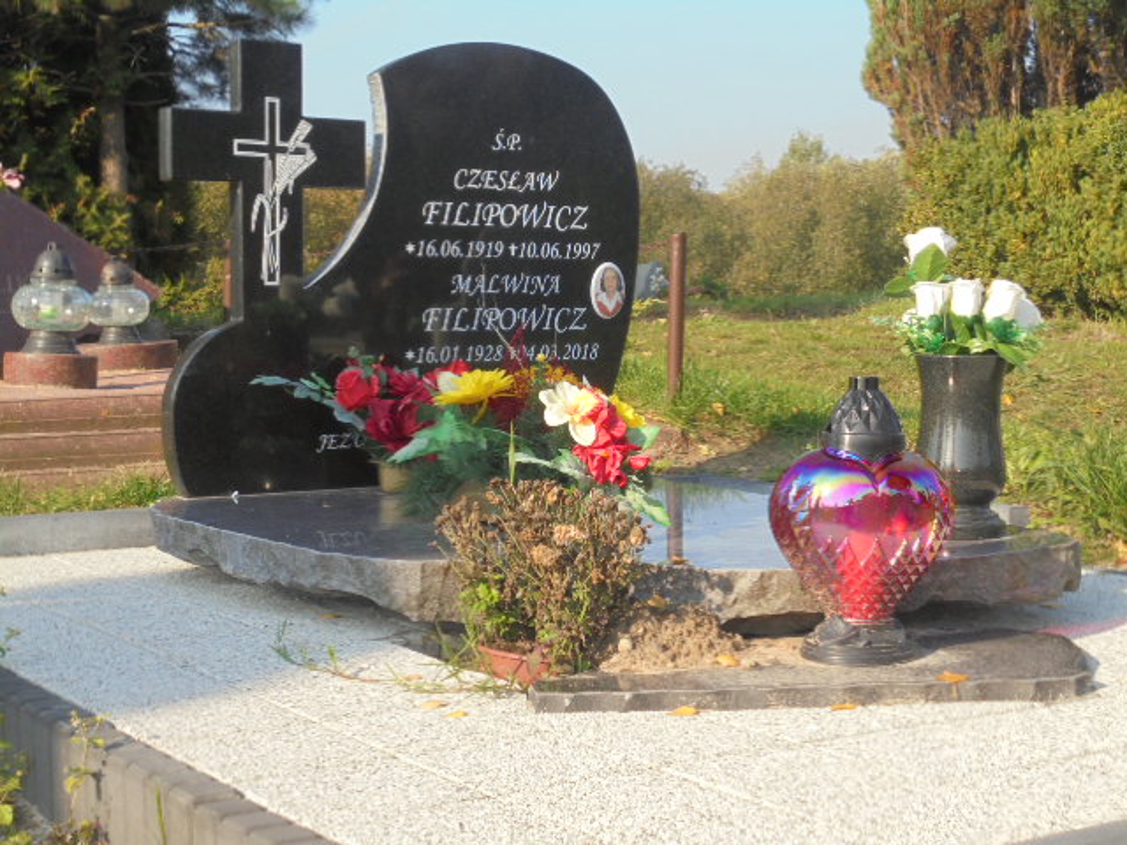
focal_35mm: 56
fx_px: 1823
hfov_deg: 34.3
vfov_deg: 26.1
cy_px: 422
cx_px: 564
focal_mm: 10.1
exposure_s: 1/250
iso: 100
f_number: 5.2
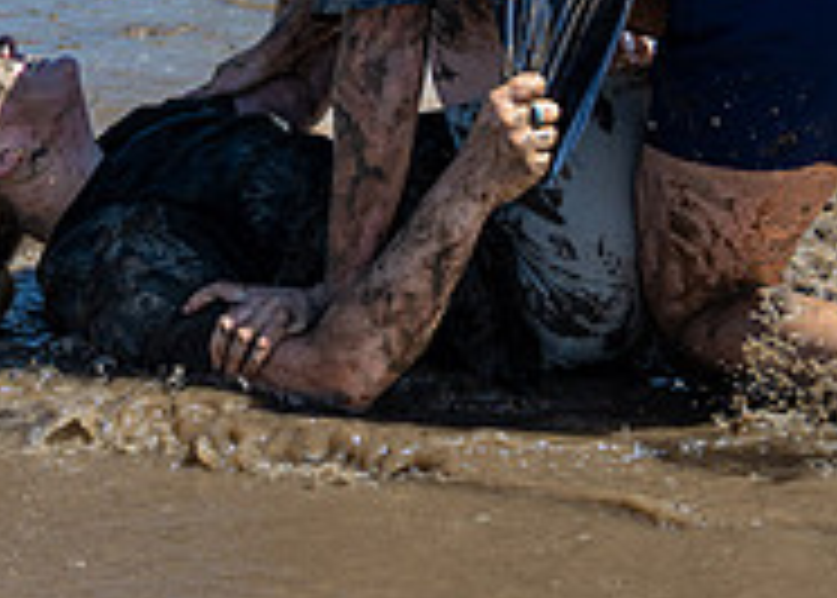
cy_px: -87
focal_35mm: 101
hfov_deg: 19.8
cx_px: 386
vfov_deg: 13.9
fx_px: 2402
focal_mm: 30.5
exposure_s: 1/1250
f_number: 4
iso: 100
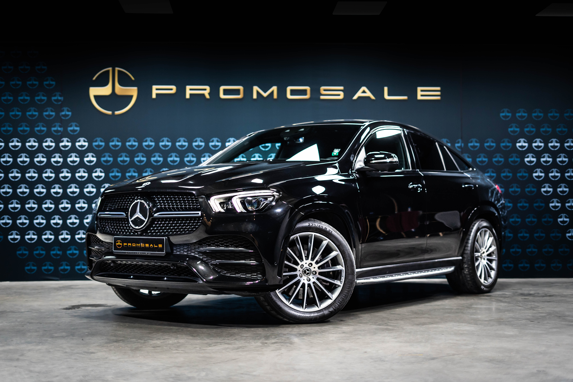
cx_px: 286
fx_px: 796
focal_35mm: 50
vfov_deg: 27.0
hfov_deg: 39.6
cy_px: 191
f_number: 1.8
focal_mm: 50
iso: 800
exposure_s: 1/160
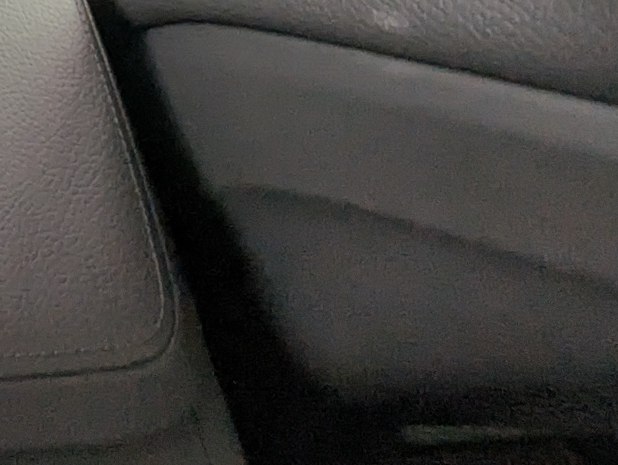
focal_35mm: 57
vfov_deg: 19.7
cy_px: -348
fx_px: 1019
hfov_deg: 25.0
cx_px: -329
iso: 82
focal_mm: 2.35
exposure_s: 1/38.9
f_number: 2.2
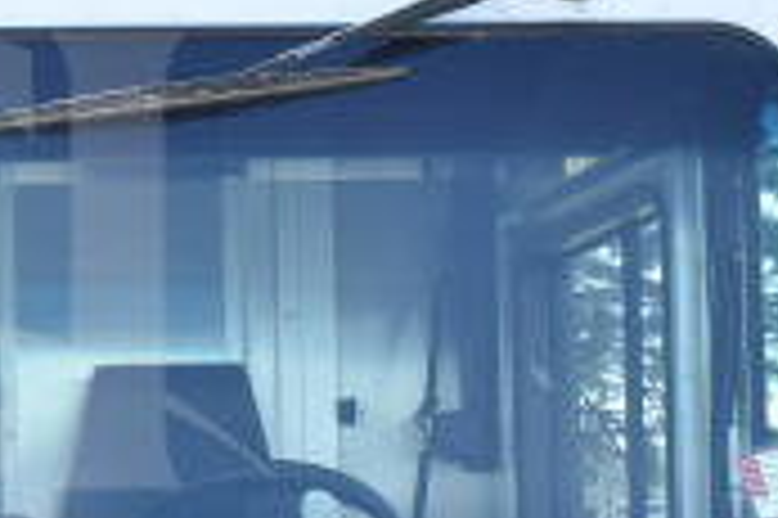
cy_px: 390
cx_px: -225
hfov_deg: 16.0
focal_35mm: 122
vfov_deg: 11.2
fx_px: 2629
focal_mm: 23
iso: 1600
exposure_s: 1/500
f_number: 11
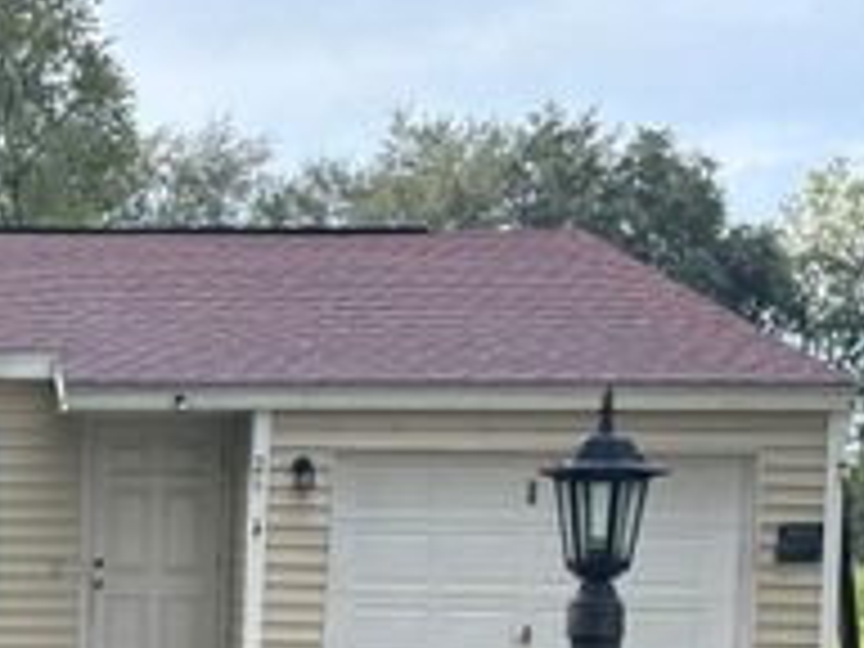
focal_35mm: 73
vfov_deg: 19.5
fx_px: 1822
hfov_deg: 25.0
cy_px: 677
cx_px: -68
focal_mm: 3
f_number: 1.8
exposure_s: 1/391
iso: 32
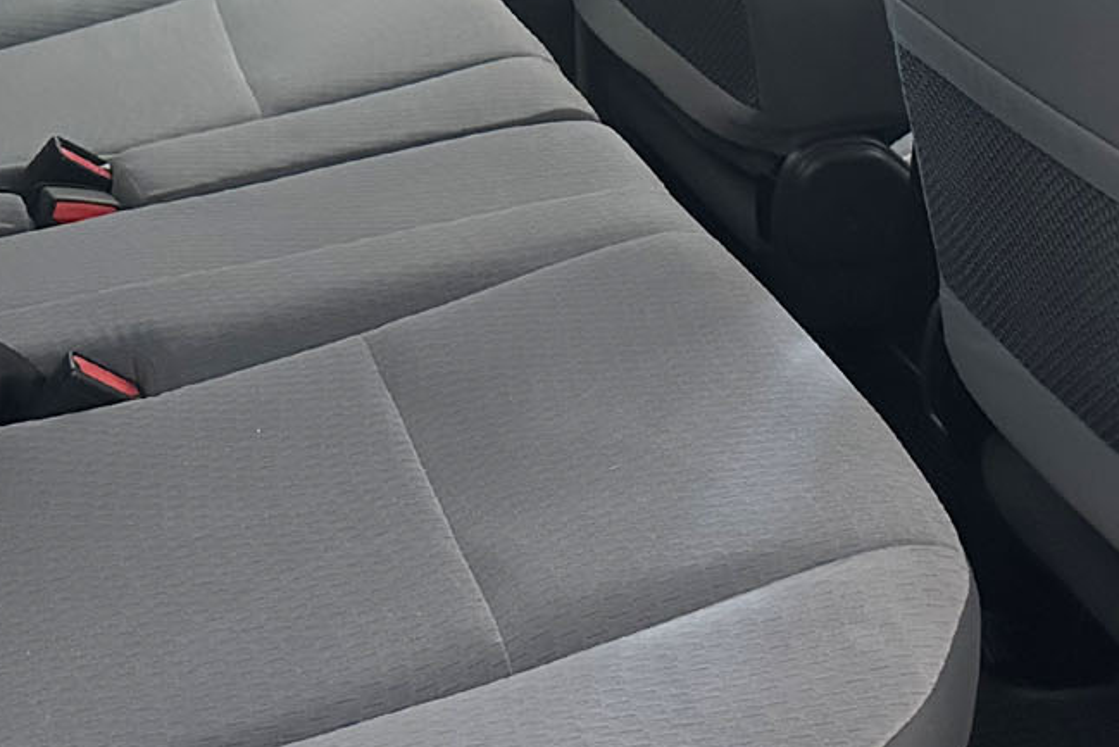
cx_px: 609
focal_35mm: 64
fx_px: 1990
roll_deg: -0.9
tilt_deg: -13.5
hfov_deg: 31.4
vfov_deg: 20.5
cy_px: -28
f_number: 1.78
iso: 640
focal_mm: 6.86
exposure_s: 1/60
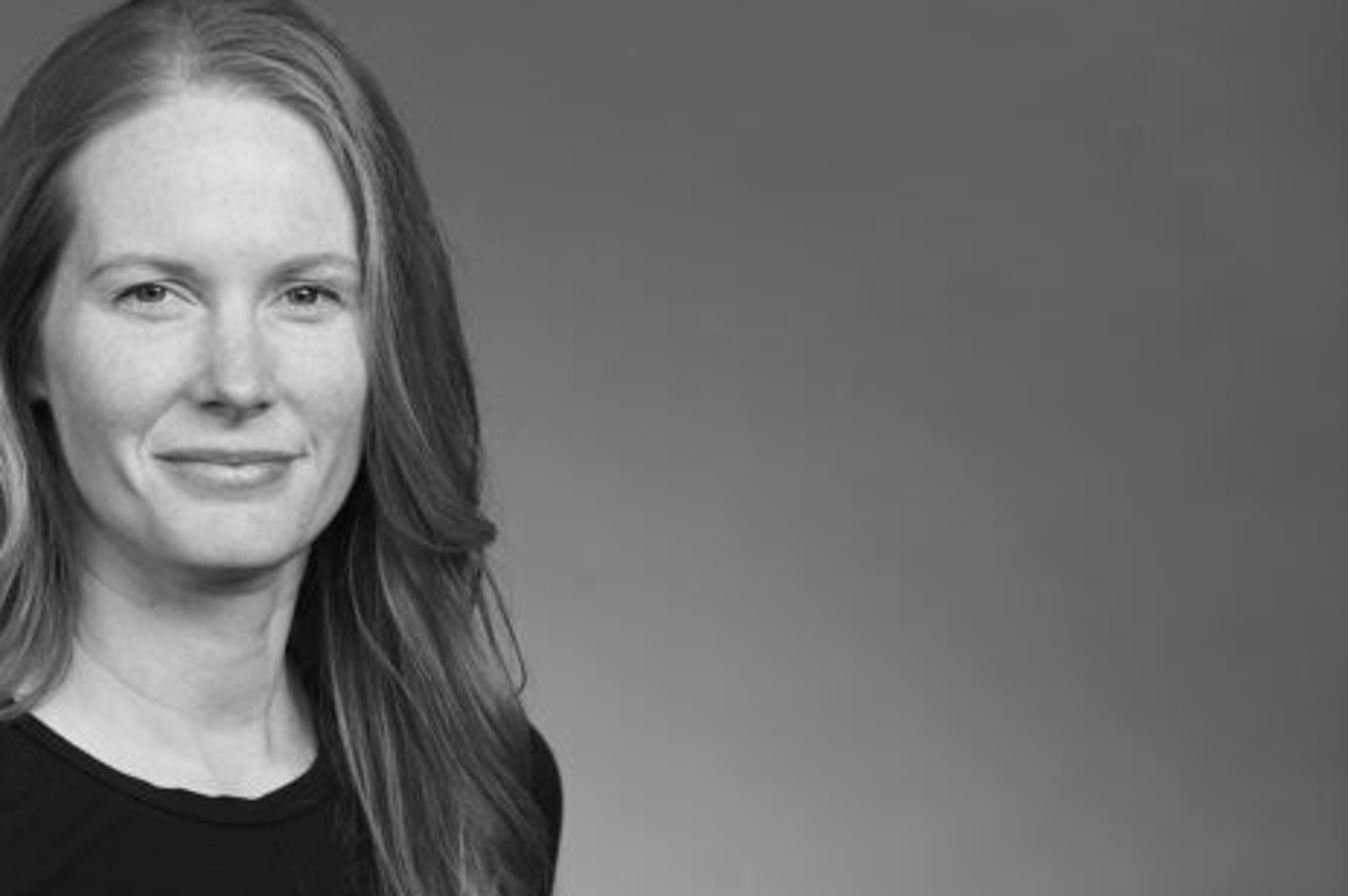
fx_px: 8119
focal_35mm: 217
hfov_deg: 9.5
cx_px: 329
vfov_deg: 6.3
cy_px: 566
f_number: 8
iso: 100
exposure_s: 1/200
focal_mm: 135
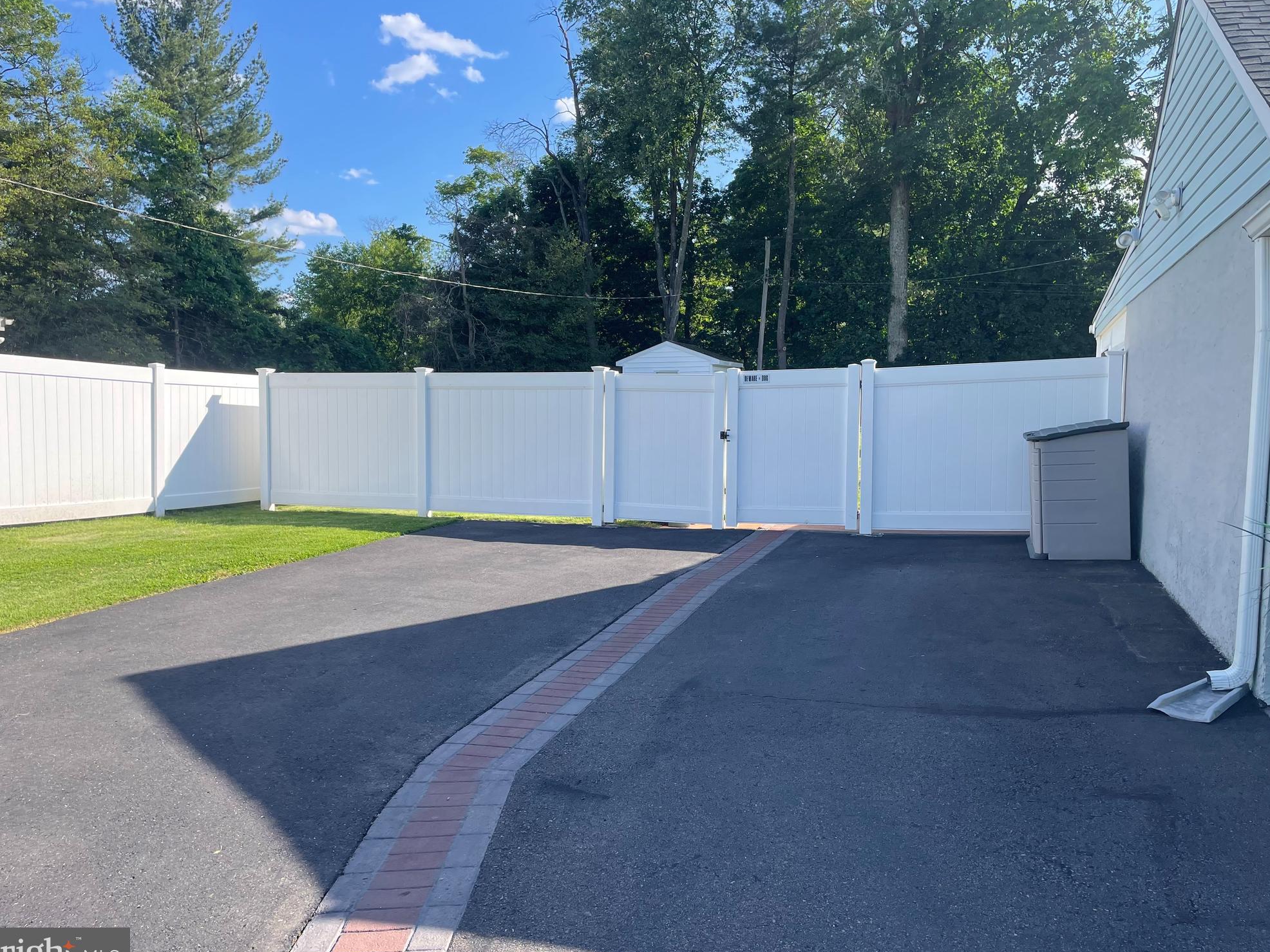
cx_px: 629
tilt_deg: -3.2
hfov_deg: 65.3
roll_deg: -1.2
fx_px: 991
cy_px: 486
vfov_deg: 51.4
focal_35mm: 27
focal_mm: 4.2
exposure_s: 1/1159
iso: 32
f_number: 1.6
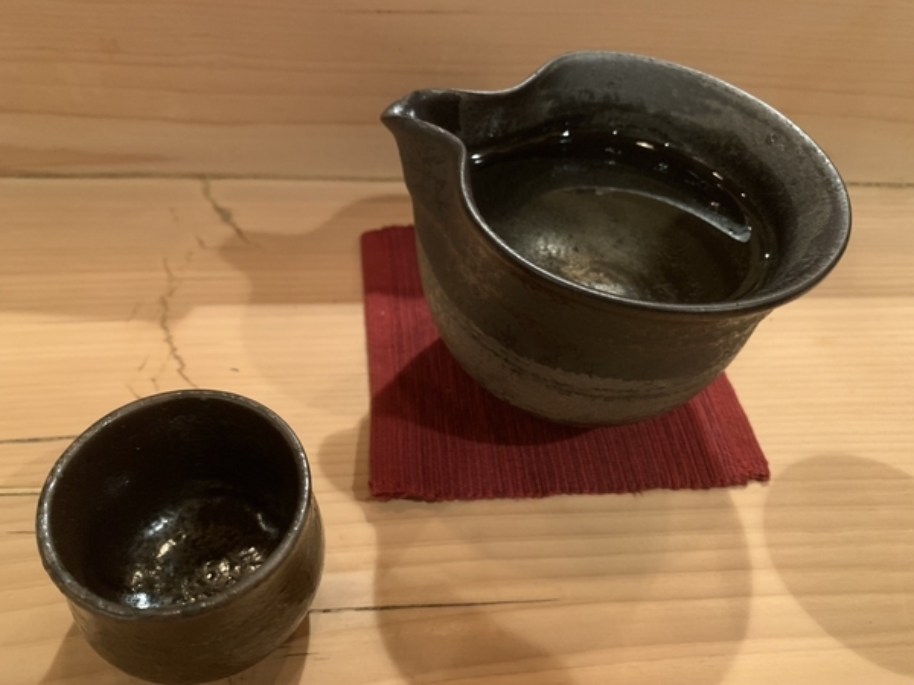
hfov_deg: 67.3
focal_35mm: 26
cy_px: 342
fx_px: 687
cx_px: 457
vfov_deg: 53.1
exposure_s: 1/25
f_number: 1.8
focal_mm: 4.25
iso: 500
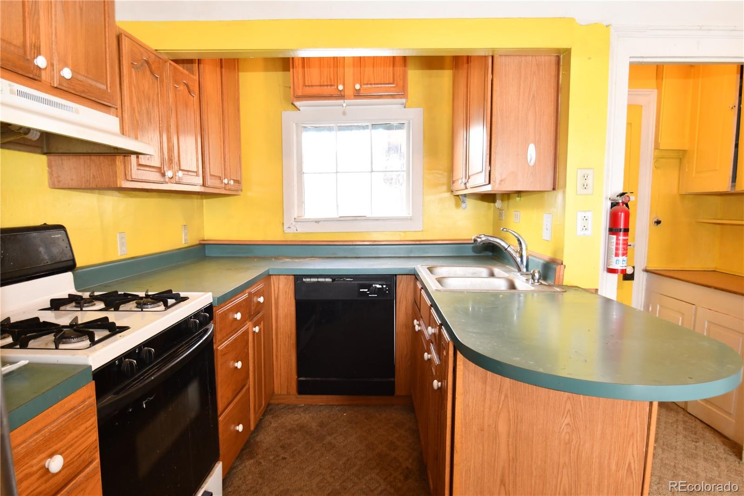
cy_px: 248
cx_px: 372
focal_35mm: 21
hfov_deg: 81.2
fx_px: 434
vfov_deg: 59.5
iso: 500
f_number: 4
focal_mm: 14
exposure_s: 1/60
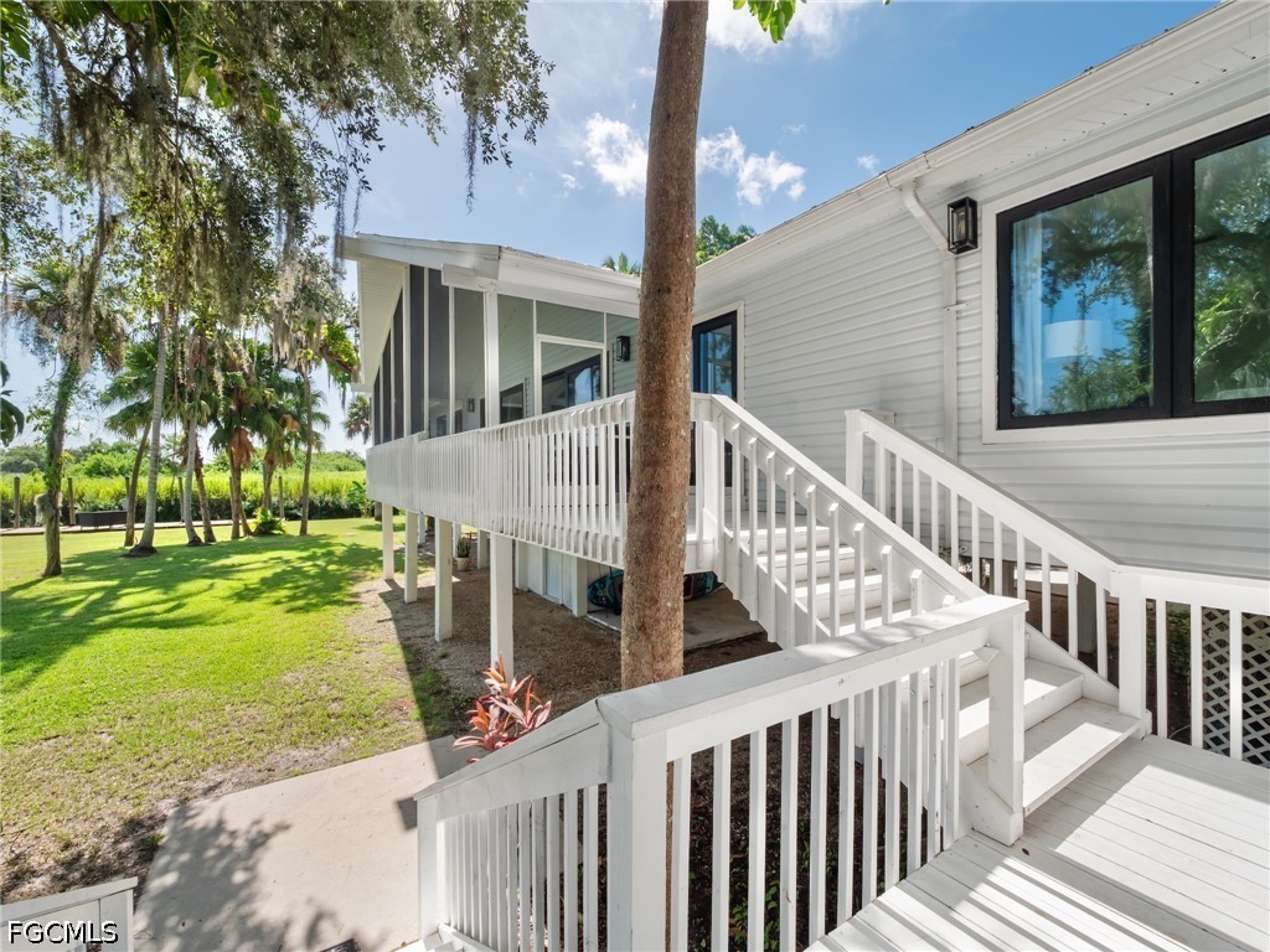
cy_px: 476
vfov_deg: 85.7
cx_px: 635
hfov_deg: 102.1
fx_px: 514
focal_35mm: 14
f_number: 7.1
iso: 200
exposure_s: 1/160
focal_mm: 7
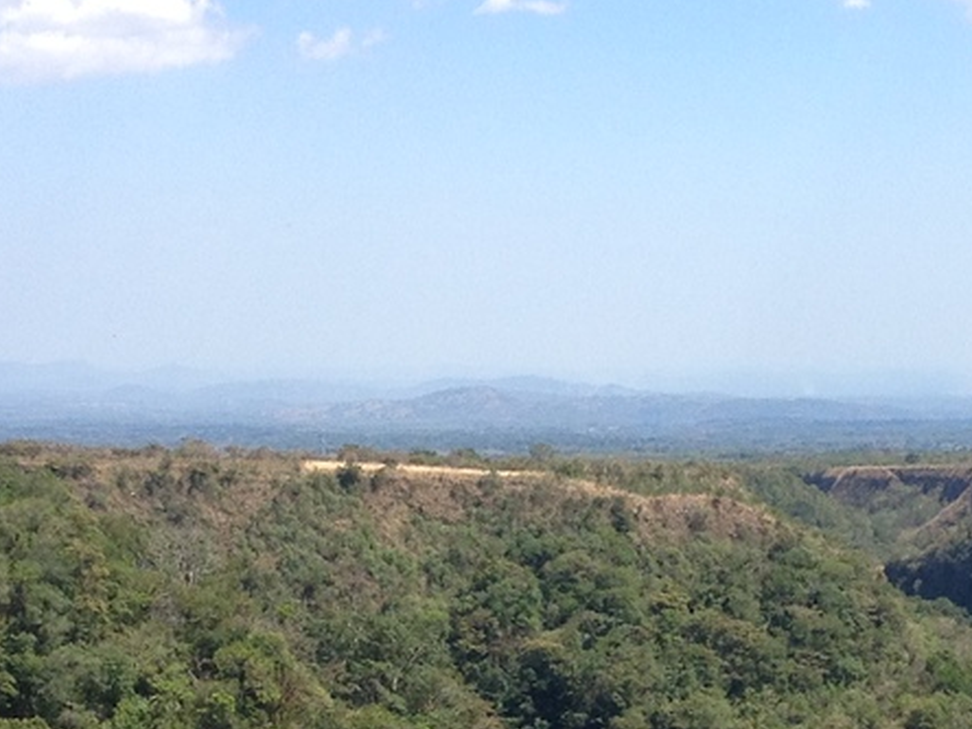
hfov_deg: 15.6
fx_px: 3538
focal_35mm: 126
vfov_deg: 11.7
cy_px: 707
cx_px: 755
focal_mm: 4.28
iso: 50
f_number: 2.4
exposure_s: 1/1175
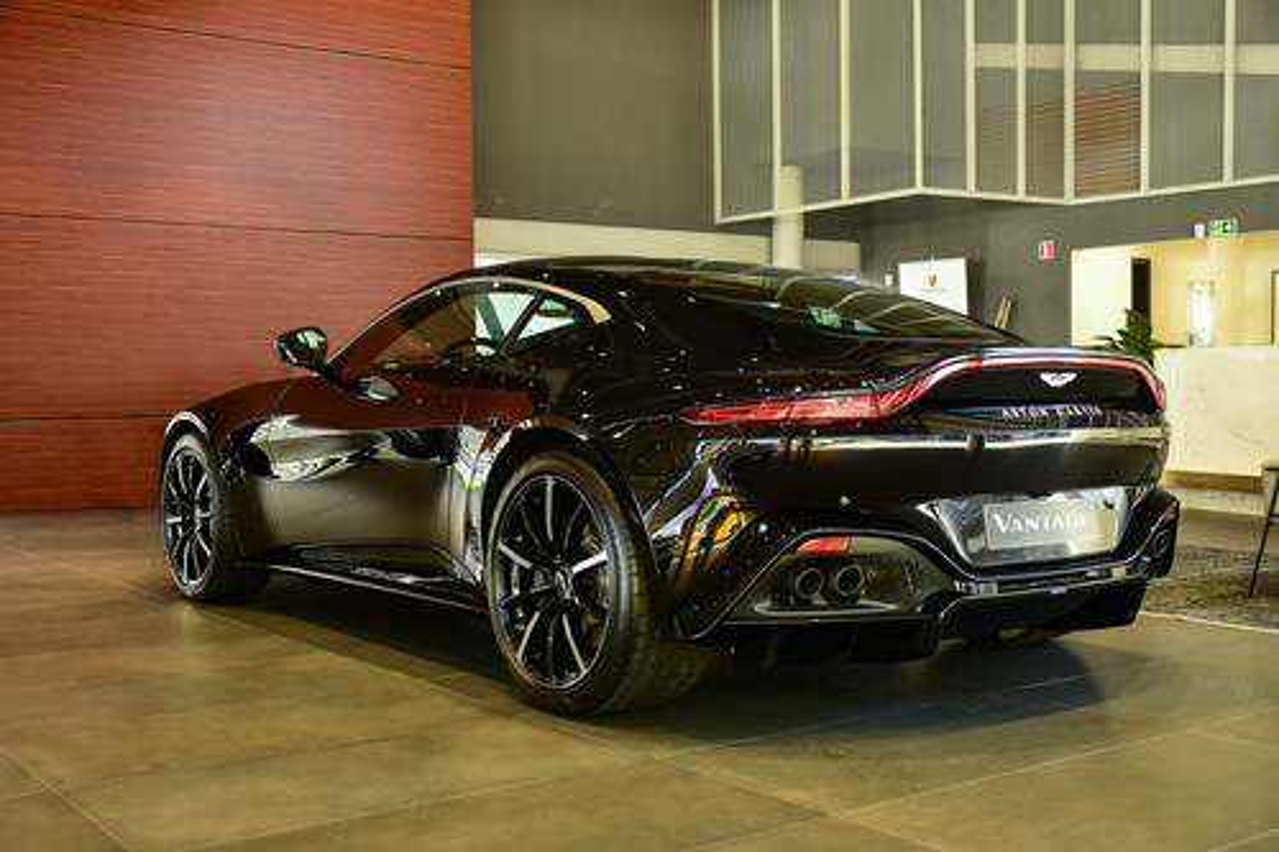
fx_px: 1438
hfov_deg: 47.9
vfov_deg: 33.0
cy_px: 426
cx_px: 640
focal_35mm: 40
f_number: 4.5
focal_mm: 27
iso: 800
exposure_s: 1/30
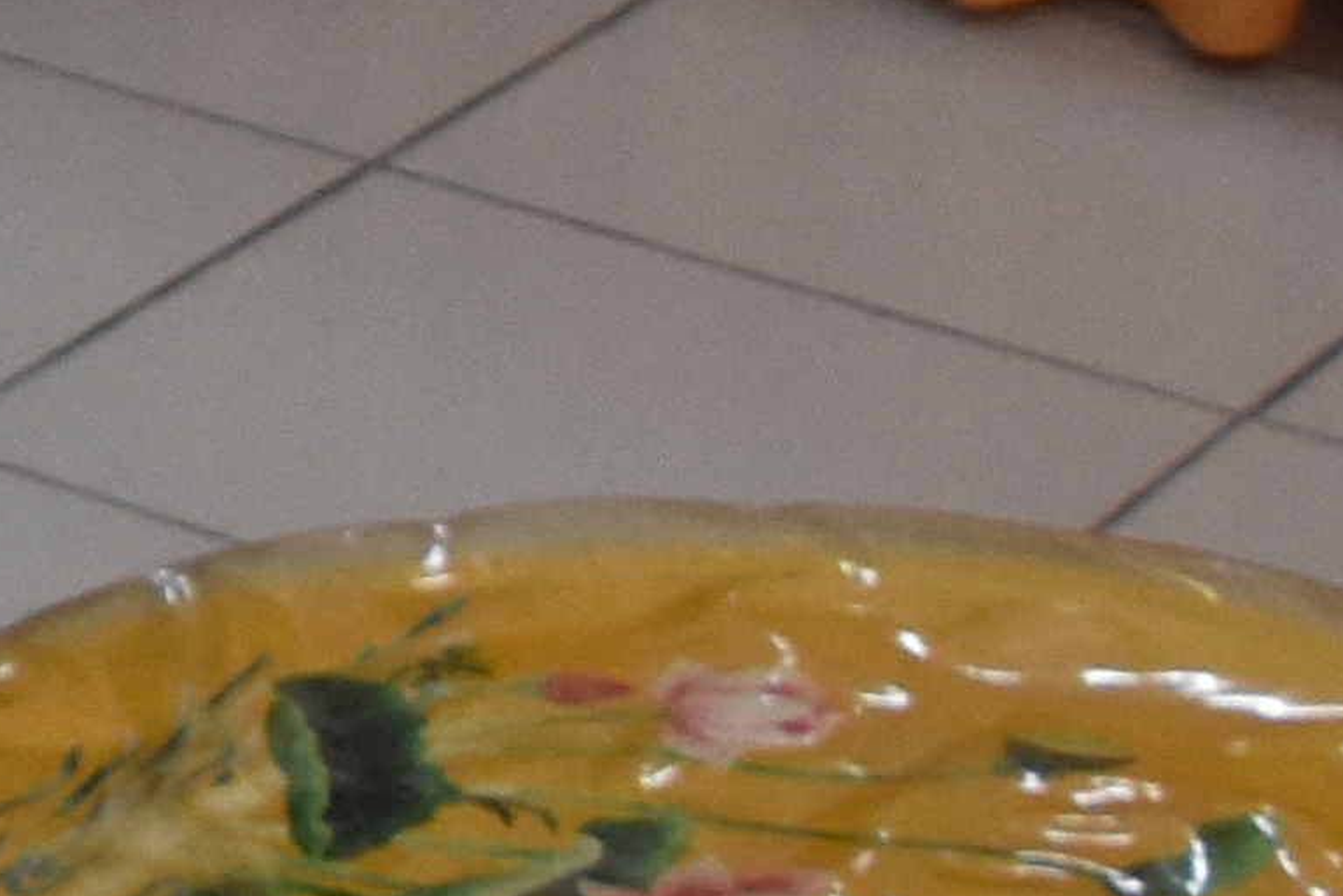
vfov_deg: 6.3
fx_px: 7871
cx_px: -2756
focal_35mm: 211
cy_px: -1101
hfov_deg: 8.2
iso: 1600
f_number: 6.3
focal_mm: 18
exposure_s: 1/160
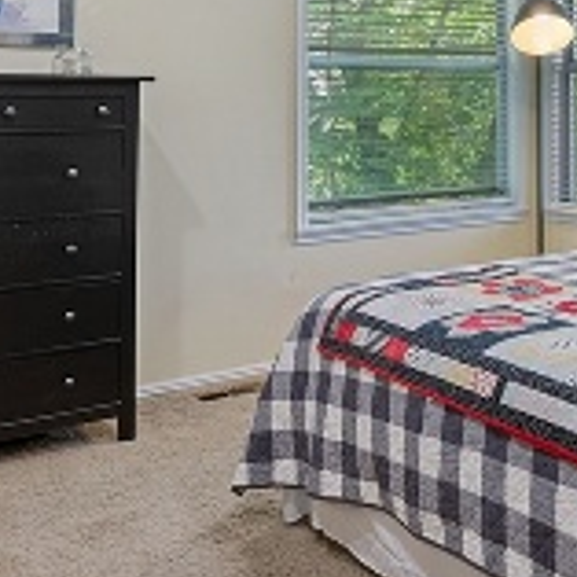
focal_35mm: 52
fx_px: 981
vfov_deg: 32.1
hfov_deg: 30.9
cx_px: 548
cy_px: 138
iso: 200
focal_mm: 15
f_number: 10
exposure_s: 1/1.25
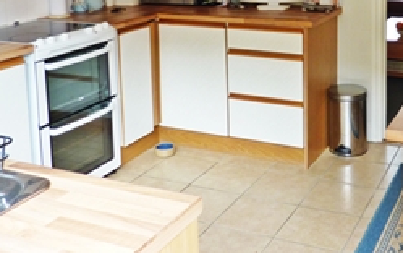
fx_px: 561
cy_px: -16
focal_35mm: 51
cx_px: 280
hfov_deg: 38.9
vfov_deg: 24.0
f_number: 3.3
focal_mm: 4.1
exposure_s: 1/30
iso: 80
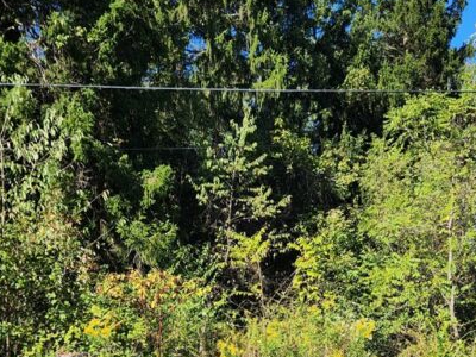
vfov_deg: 30.3
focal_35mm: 46
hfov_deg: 41.2
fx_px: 633
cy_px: 313
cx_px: 236
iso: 20
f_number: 1.8
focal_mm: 5.4
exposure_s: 1/1002
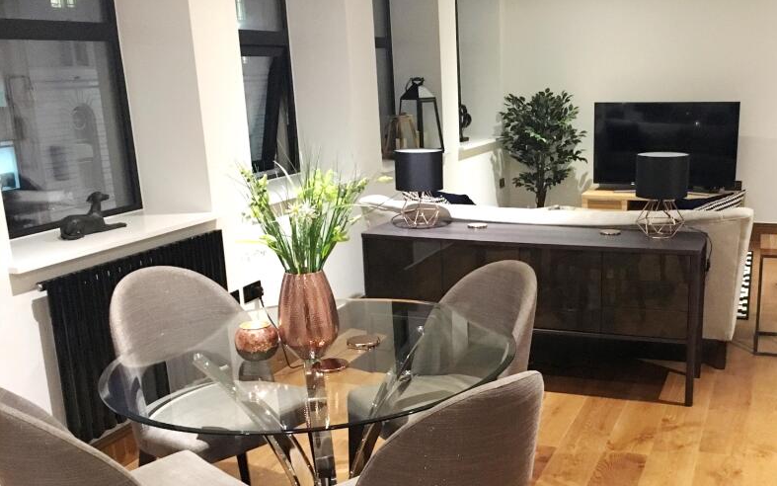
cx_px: 504
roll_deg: +0.4
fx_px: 847
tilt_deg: -15.9
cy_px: 296
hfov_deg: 48.6
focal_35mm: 40
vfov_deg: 31.9
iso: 320
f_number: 2.2
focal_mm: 4.15
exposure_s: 1/17
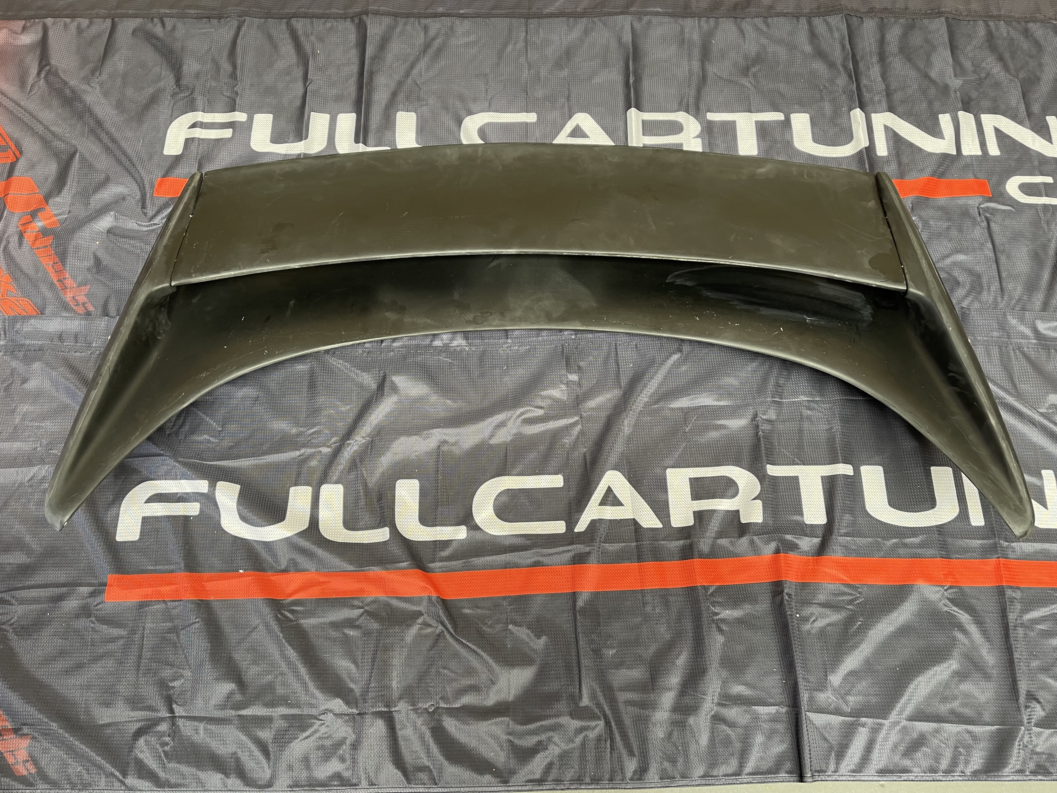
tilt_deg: -70.3
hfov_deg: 67.3
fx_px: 794
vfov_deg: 53.1
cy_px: 396
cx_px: 528
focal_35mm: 26
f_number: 1.6
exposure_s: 1/50
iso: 80
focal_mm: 5.1
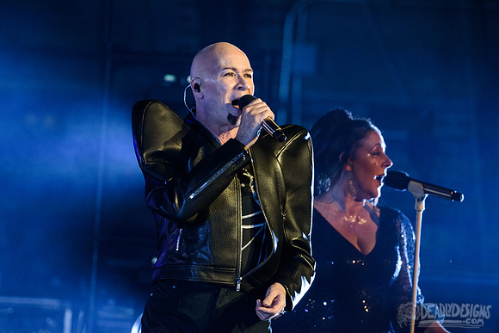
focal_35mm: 539
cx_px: 220
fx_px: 7469
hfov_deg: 3.8
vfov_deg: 2.6
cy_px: 146
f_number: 6
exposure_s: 1/320
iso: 4000
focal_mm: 480
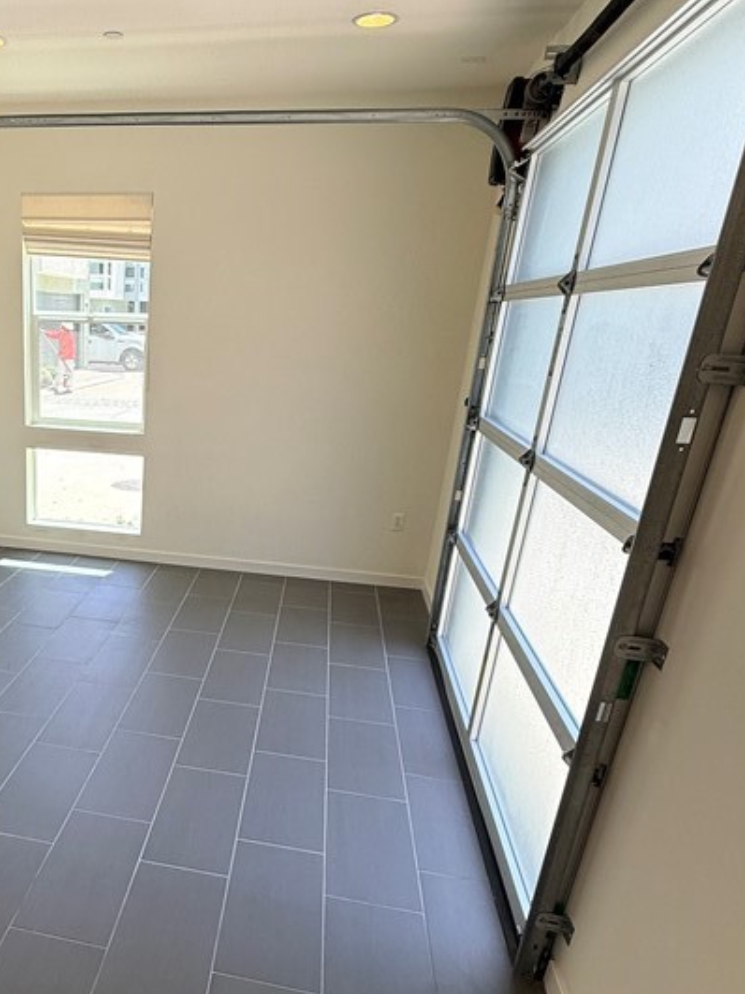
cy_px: 625
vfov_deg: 64.3
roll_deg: -1.6
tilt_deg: -21.4
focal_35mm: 27
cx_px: 125
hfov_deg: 47.8
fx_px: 775
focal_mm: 2.22
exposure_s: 1/191
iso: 64
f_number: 2.2
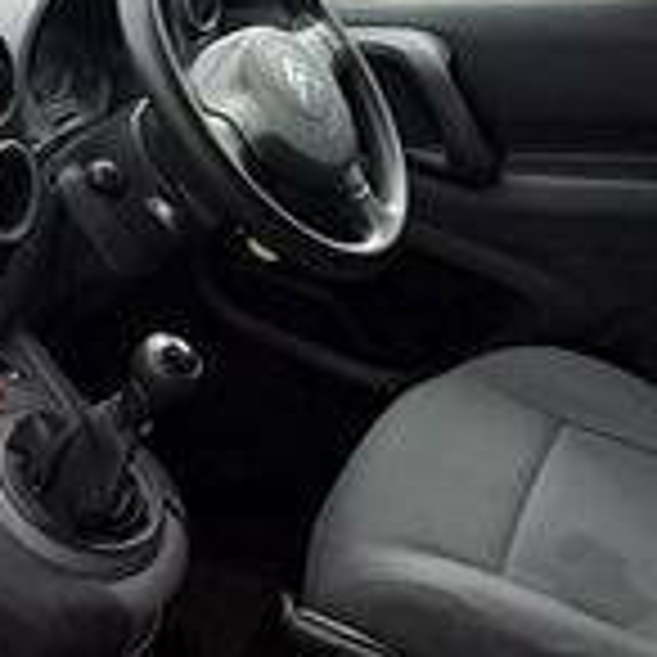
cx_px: 297
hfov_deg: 22.8
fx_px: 1632
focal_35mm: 76
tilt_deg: -31.2
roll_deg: -0.2
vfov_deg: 22.5
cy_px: 162
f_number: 2.2
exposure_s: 1/322
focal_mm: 2.22
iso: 64
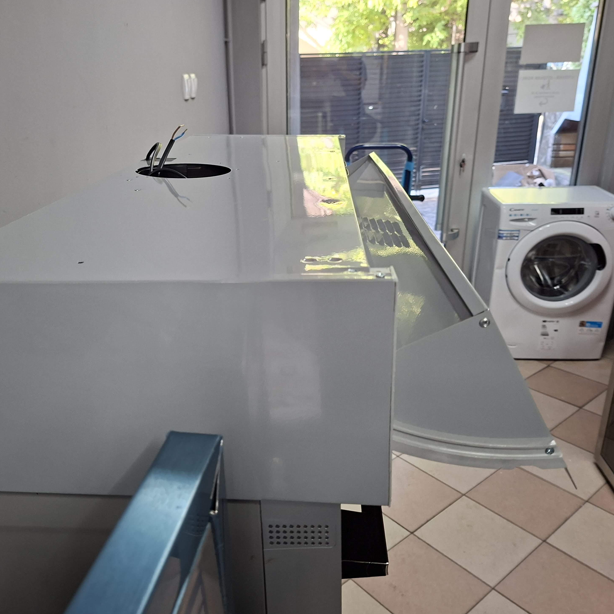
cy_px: 304
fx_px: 562
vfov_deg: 57.3
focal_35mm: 28
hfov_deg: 57.0
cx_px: 256
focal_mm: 5.54
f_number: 1.8
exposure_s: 1/50
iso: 200
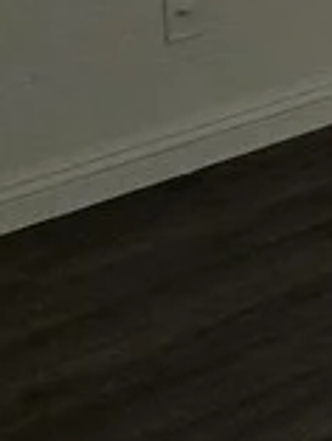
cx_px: 1125
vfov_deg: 11.8
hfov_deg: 7.9
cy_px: -430
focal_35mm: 150
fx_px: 1916
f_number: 1.7
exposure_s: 1/120
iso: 250
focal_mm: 6.3
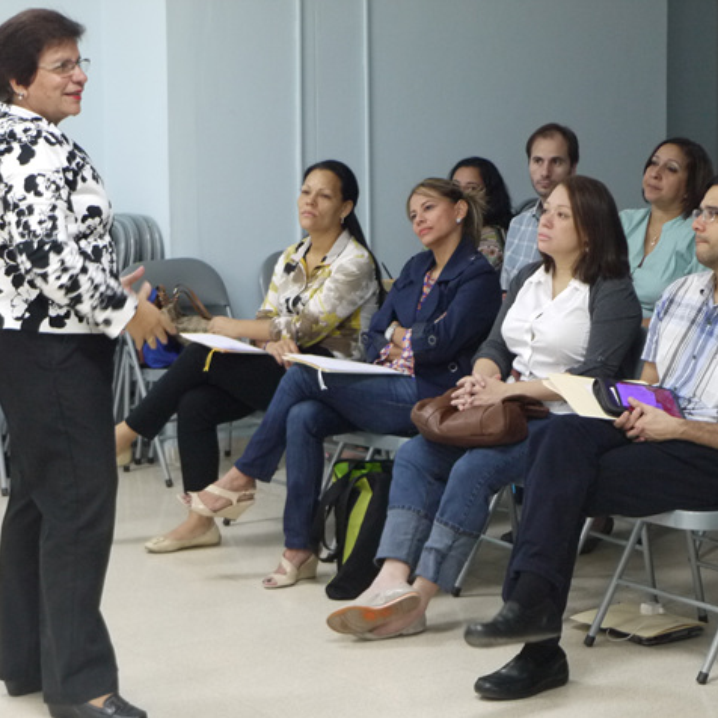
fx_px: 2229
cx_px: 398
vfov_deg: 18.3
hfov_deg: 18.3
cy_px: 361
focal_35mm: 95
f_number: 5.6
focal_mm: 40
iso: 800
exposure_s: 1/25
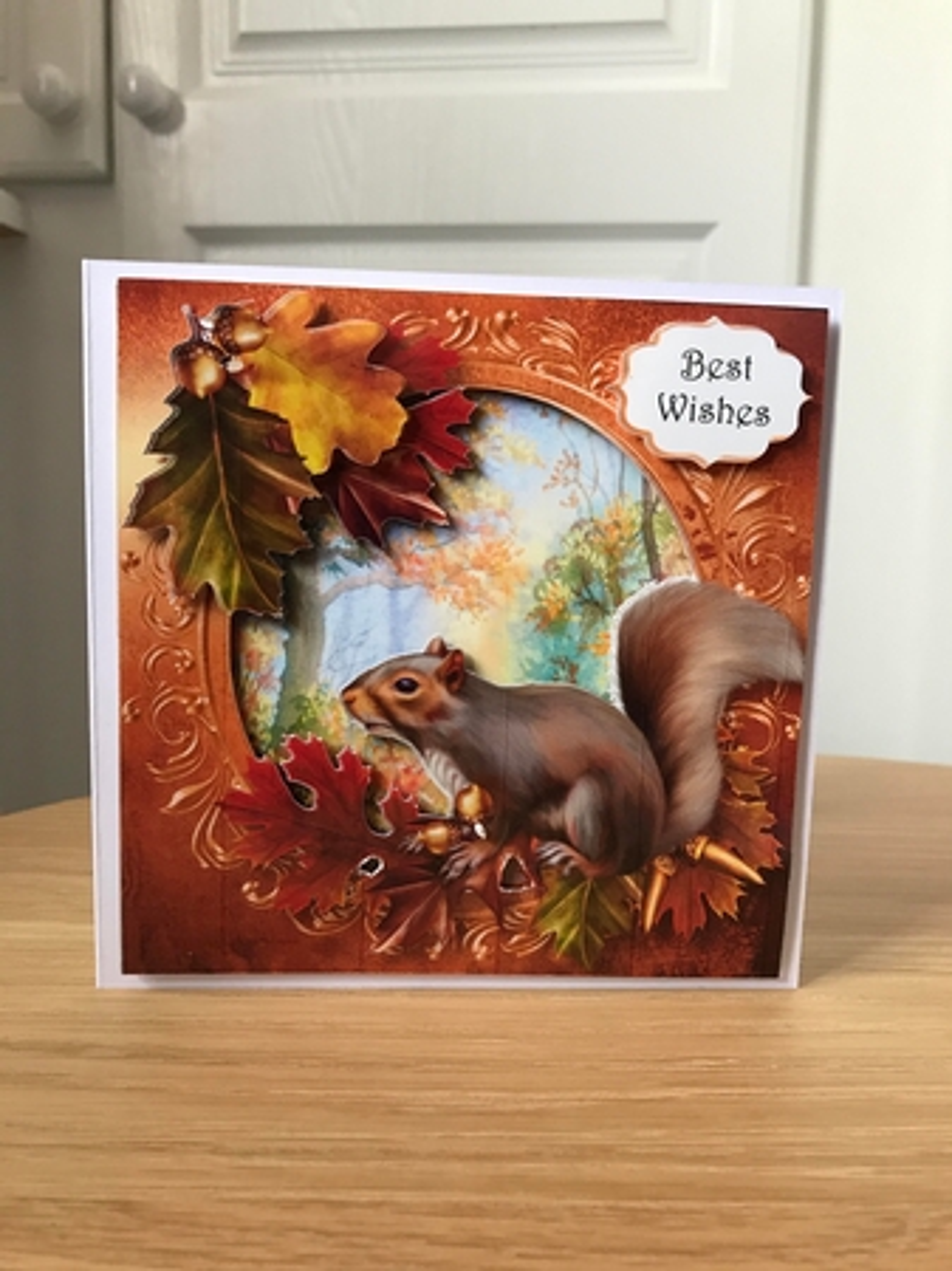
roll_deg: -0.9
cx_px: 476
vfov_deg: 63.5
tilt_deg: -7.3
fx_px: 1028
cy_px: 636
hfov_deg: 49.7
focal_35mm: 28
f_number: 1.8
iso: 32
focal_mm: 3.99
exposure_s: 1/20
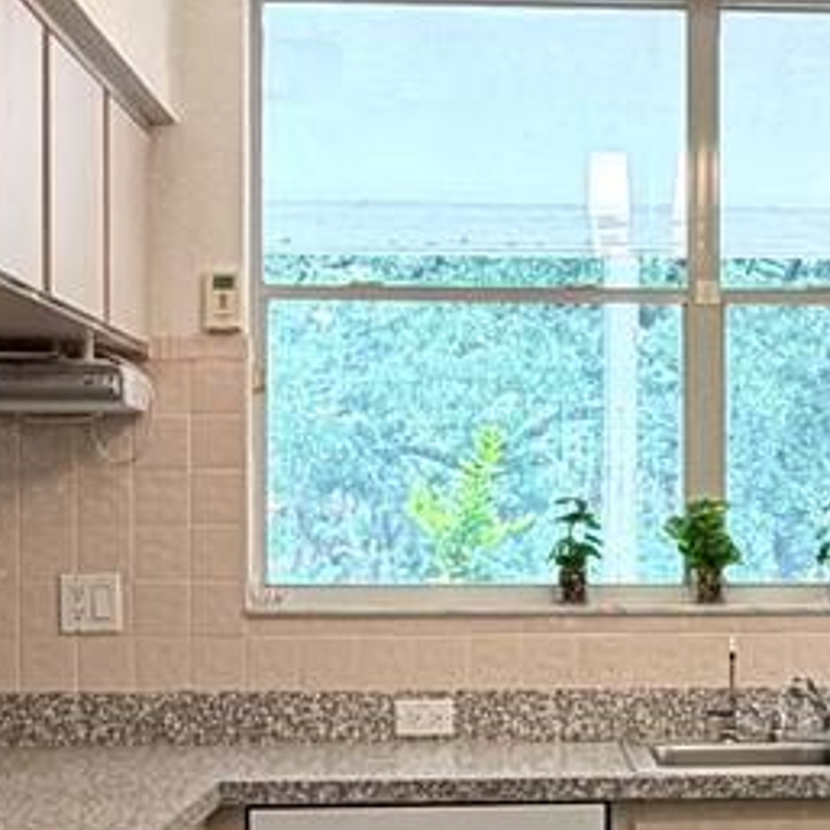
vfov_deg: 22.4
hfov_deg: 22.0
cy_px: 539
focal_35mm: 77
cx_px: 730
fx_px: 2089
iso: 125
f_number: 2.2
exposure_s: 1/120
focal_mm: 2.22
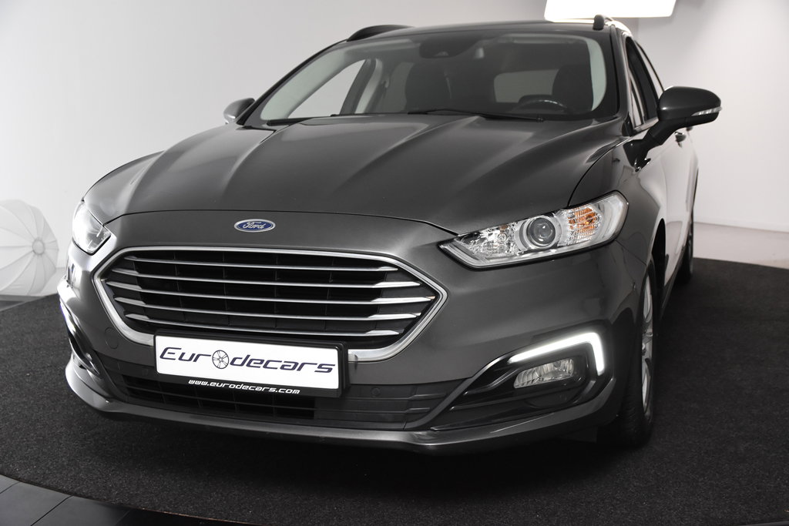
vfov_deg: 31.9
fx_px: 921
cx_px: 394
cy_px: 263
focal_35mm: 42
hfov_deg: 46.4
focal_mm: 28
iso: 1600
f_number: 5
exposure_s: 1/100
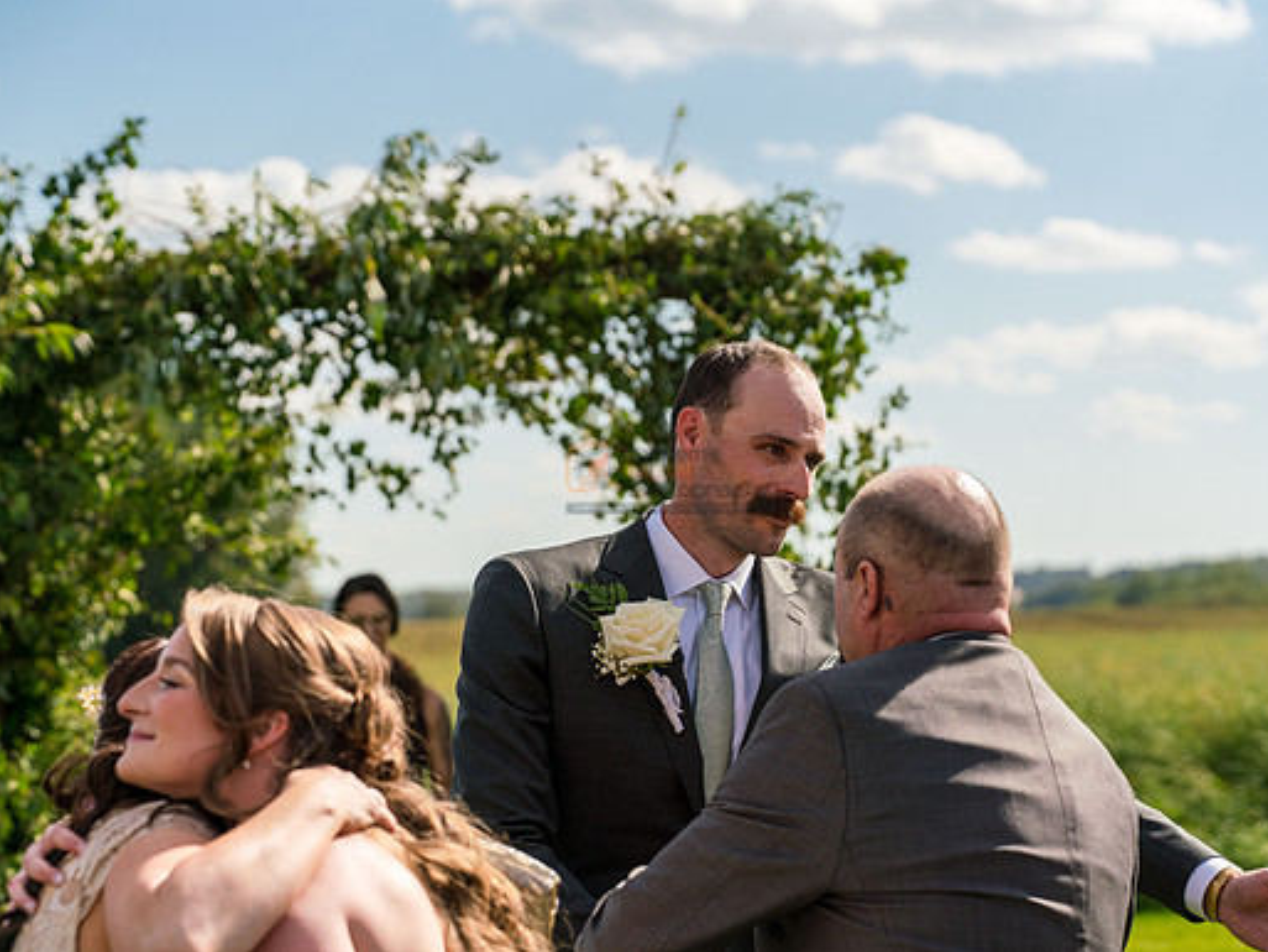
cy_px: 476
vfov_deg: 14.8
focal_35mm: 100
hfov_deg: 19.6
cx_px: 672
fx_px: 3664
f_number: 4.5
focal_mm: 92
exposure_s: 1/3200
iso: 400
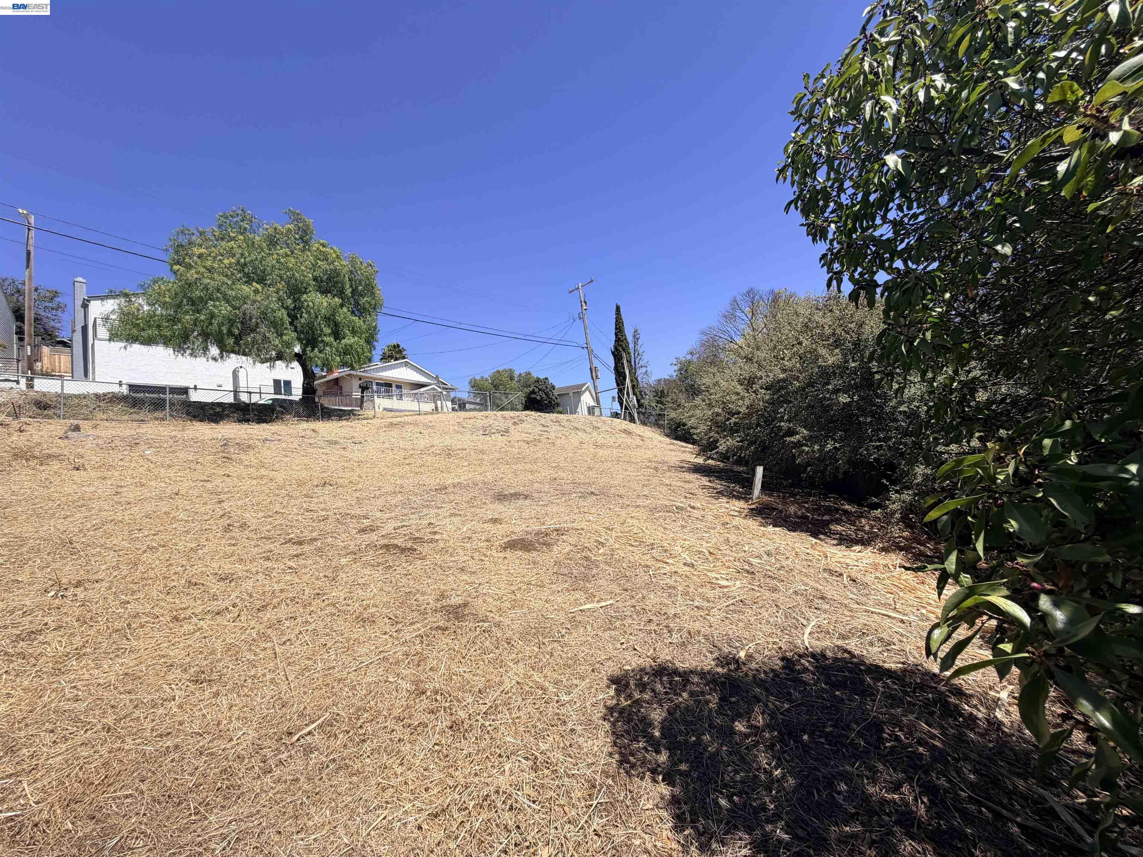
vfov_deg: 85.7
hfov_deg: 102.1
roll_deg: +6.6
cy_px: 428
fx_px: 462
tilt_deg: +5.0
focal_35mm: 14
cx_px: 572
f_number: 2.2
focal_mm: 2.22
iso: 20
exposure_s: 1/770
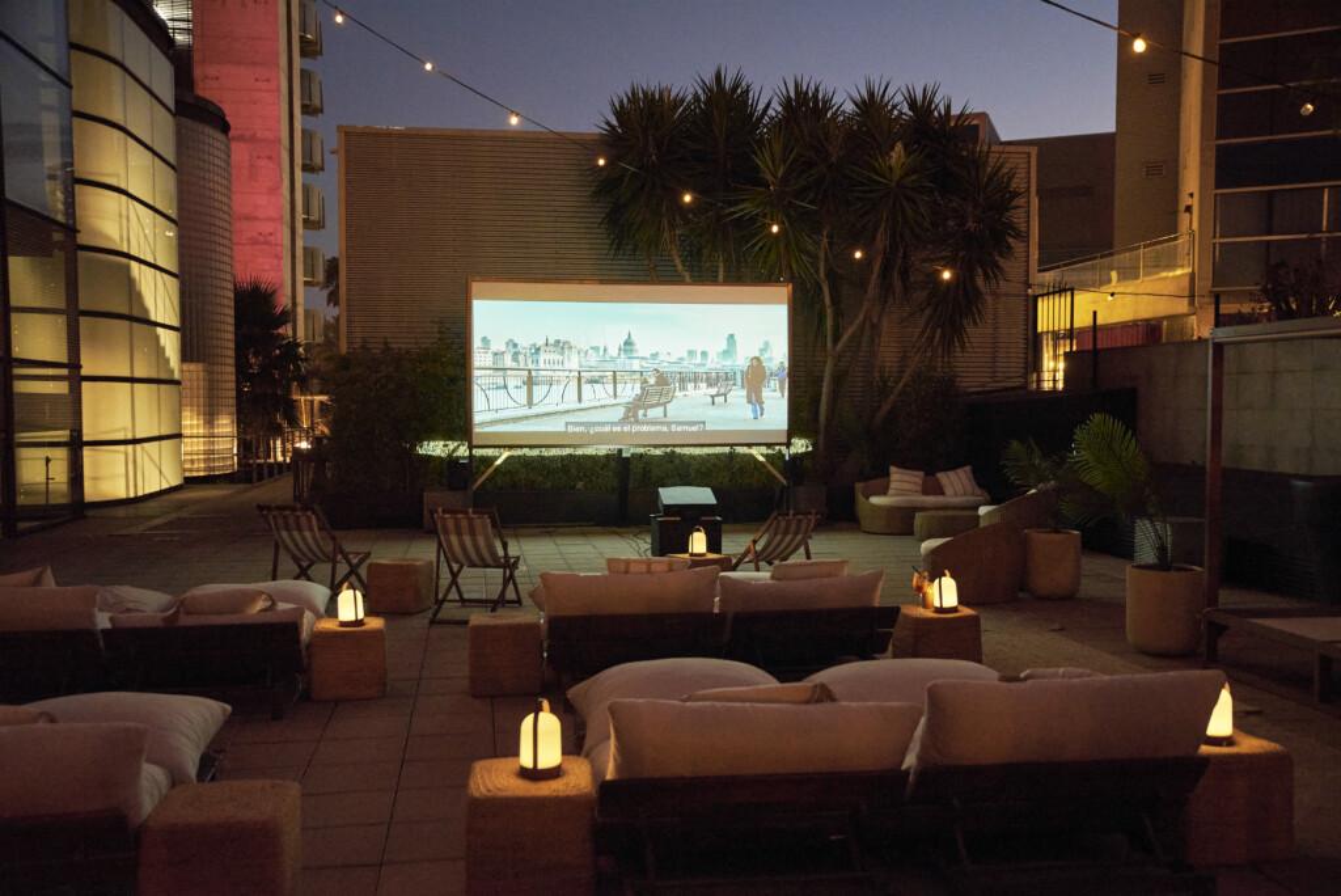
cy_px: 448
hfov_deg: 58.7
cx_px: 670
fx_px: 1193
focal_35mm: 32
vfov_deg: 41.2
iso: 1600
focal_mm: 32
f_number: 4
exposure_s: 1/40
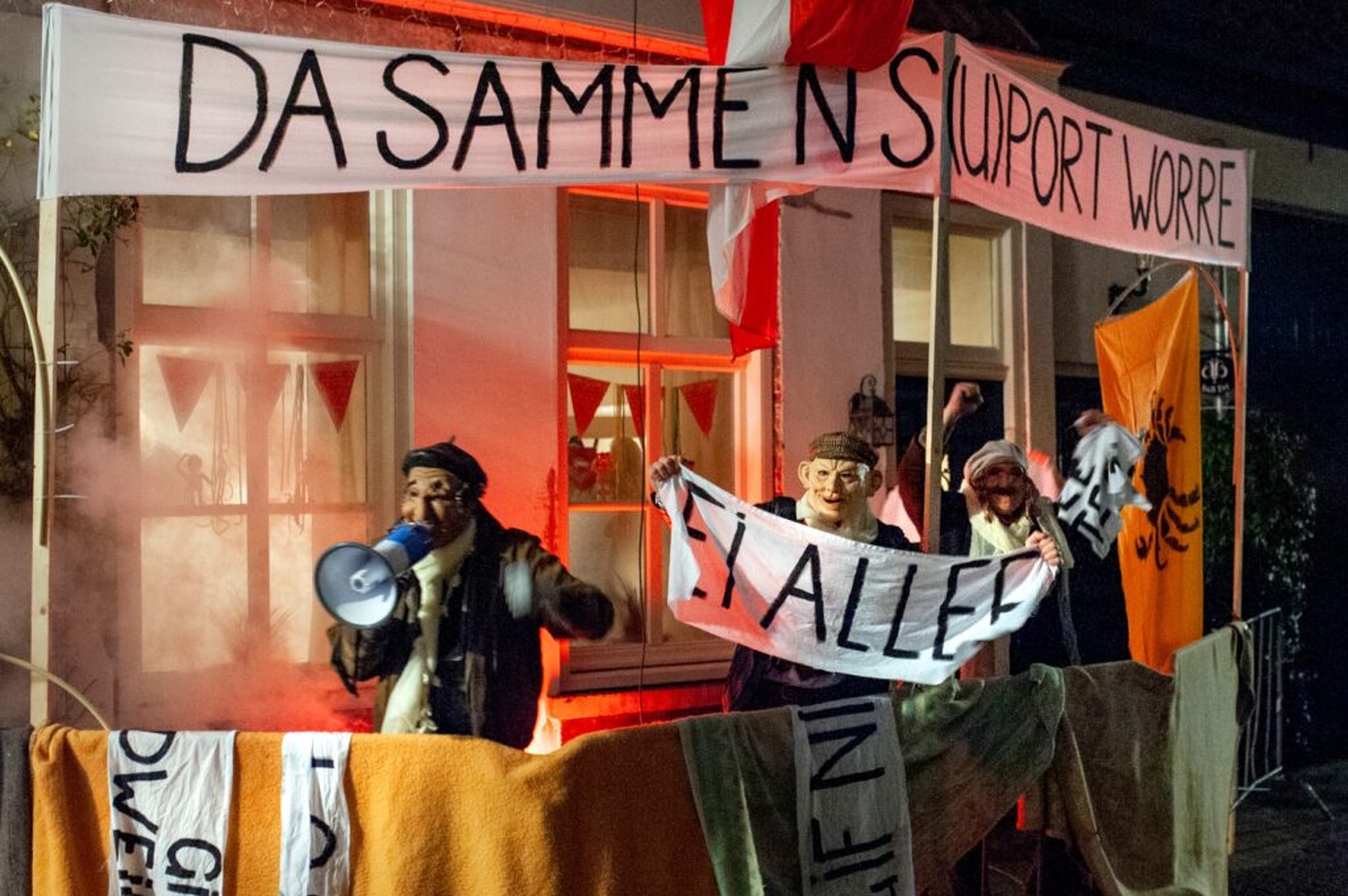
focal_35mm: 35
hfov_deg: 54.5
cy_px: 448
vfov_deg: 37.8
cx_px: 674
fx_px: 1309
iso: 2000
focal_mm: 35
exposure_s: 1/40
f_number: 2.5
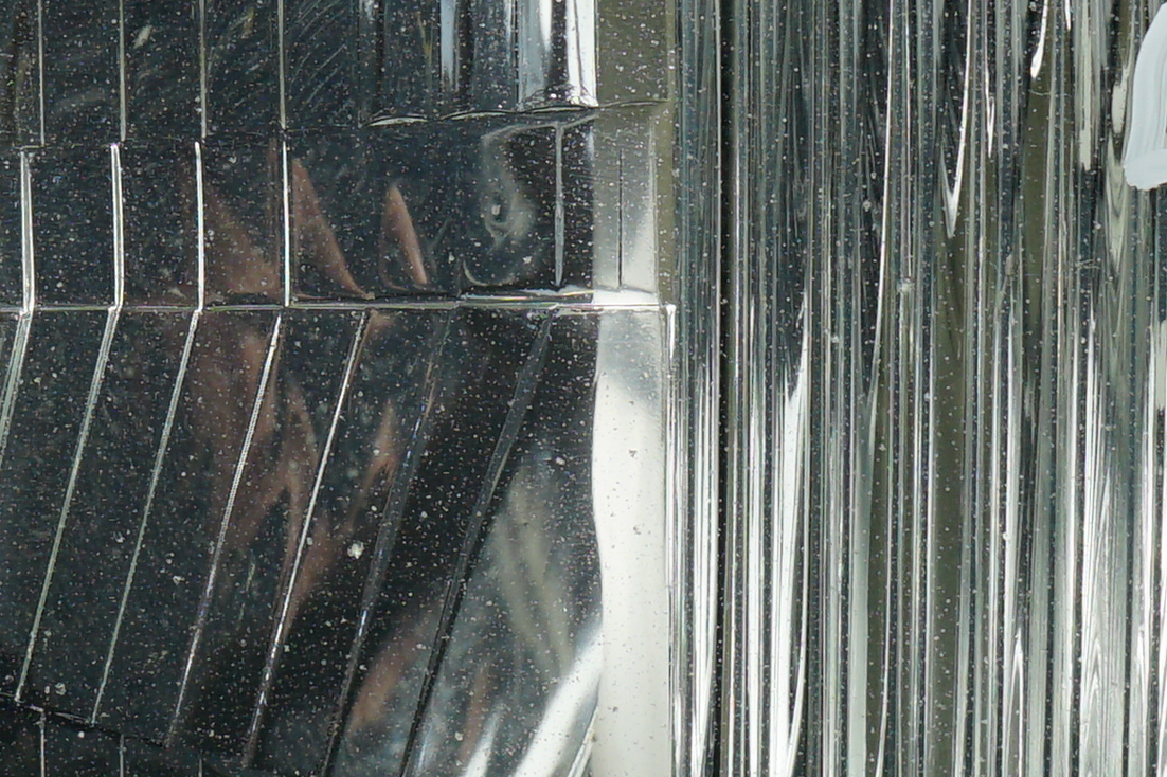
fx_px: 8296
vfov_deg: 5.4
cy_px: 338
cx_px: 254
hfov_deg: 8.0
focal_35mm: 256
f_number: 7.1
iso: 200
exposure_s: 1/200
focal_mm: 47
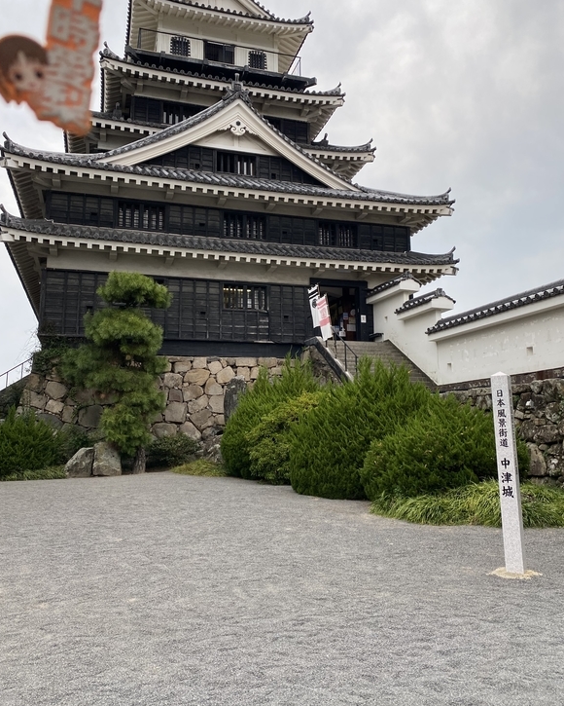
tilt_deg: +10.7
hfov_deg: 51.5
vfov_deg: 62.2
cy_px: 331
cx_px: 285
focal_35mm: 28
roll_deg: +0.2
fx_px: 584
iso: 32
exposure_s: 1/428
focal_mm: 4.25
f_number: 1.8
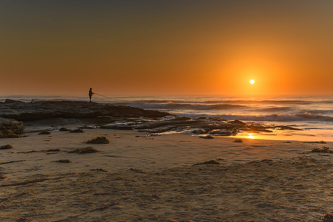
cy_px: 111
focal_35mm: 42
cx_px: 166
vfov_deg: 32.2
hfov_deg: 46.8
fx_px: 385
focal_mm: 27
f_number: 8
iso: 200
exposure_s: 1/2.5
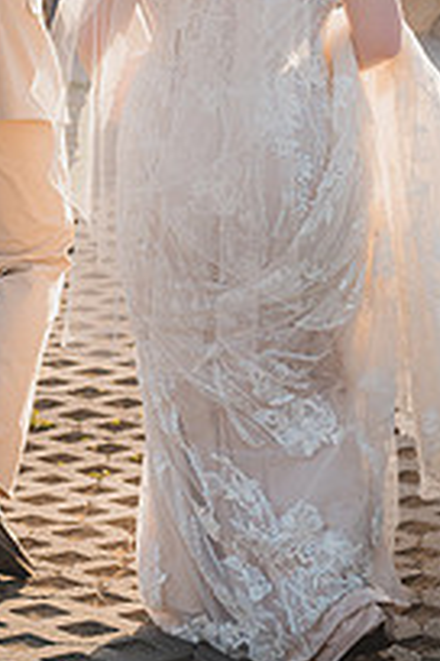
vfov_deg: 13.6
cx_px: 228
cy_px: 56
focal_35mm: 149
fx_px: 2731
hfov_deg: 9.2
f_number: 2.5
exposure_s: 1/800
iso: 125
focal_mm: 50
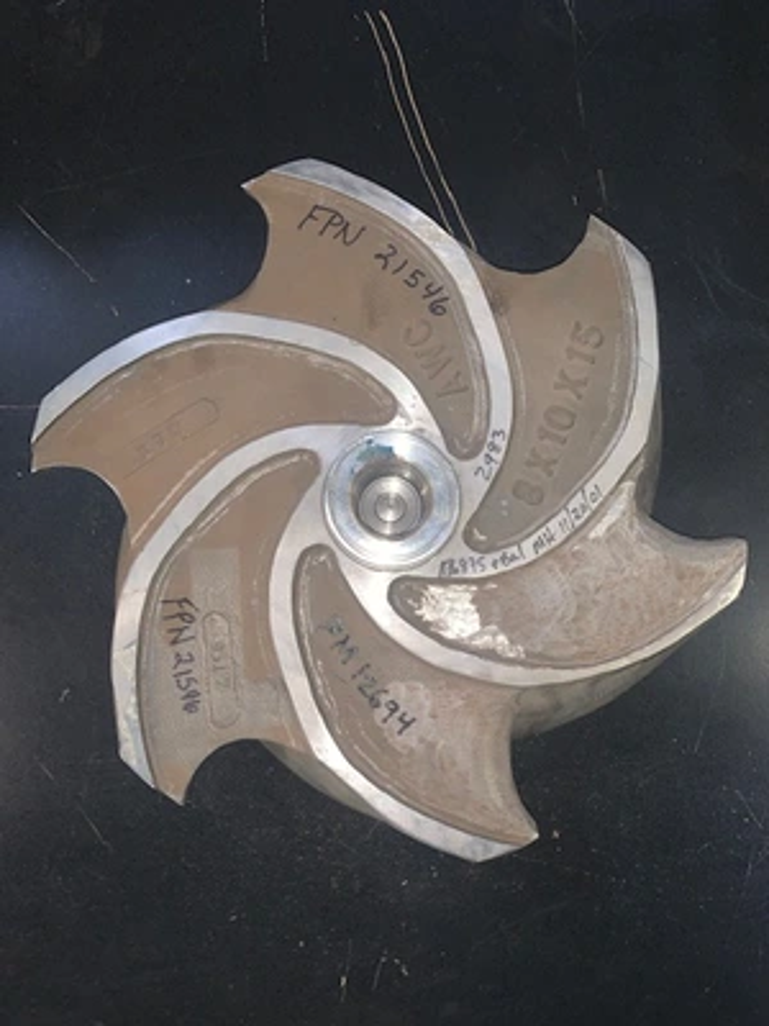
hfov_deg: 53.1
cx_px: 384
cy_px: 513
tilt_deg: -85.1
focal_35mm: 26
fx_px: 770
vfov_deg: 67.3
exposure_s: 1/4
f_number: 1.8
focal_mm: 4.25
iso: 32
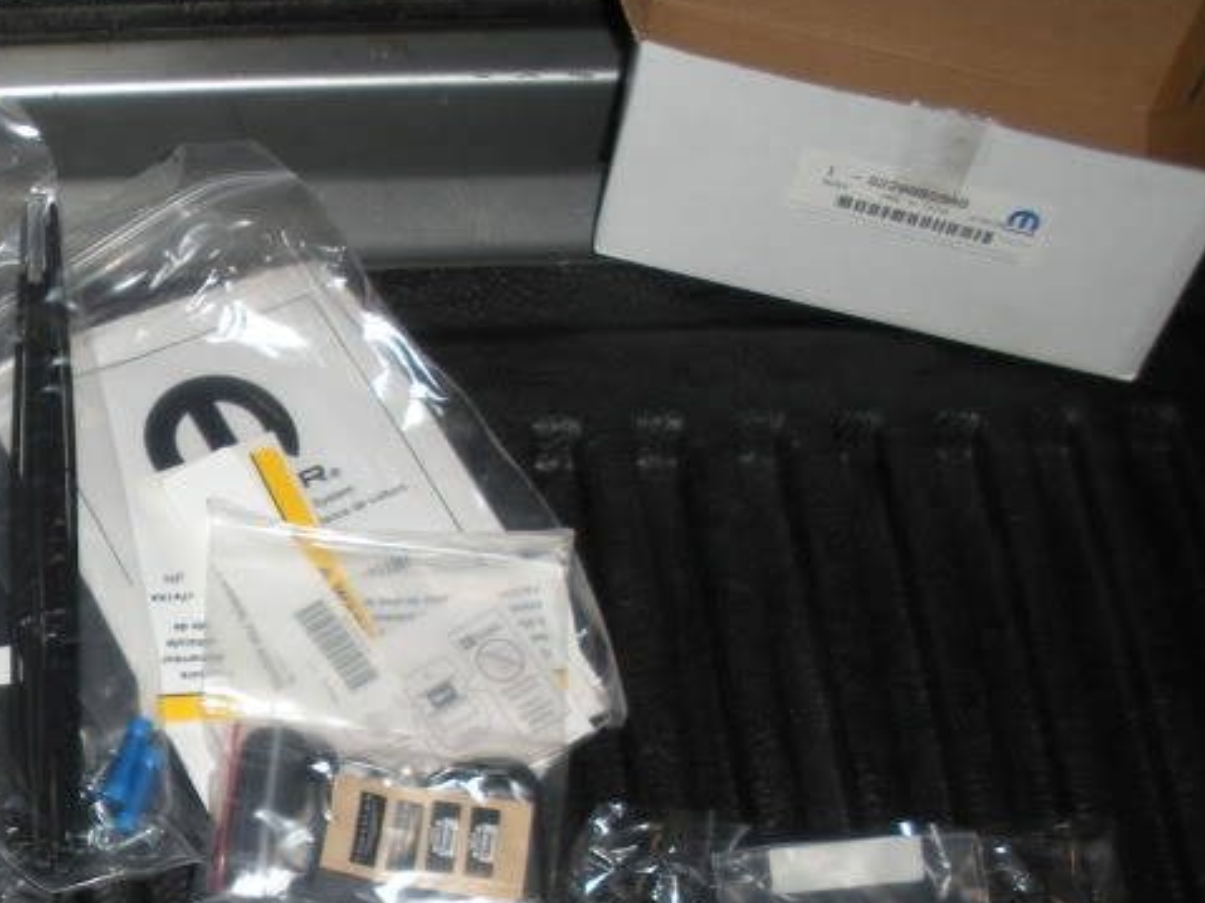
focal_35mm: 77
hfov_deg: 24.2
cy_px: 810
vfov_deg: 18.8
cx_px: 5
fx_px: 2680
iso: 64
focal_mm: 6.3
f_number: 3.5
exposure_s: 1/60
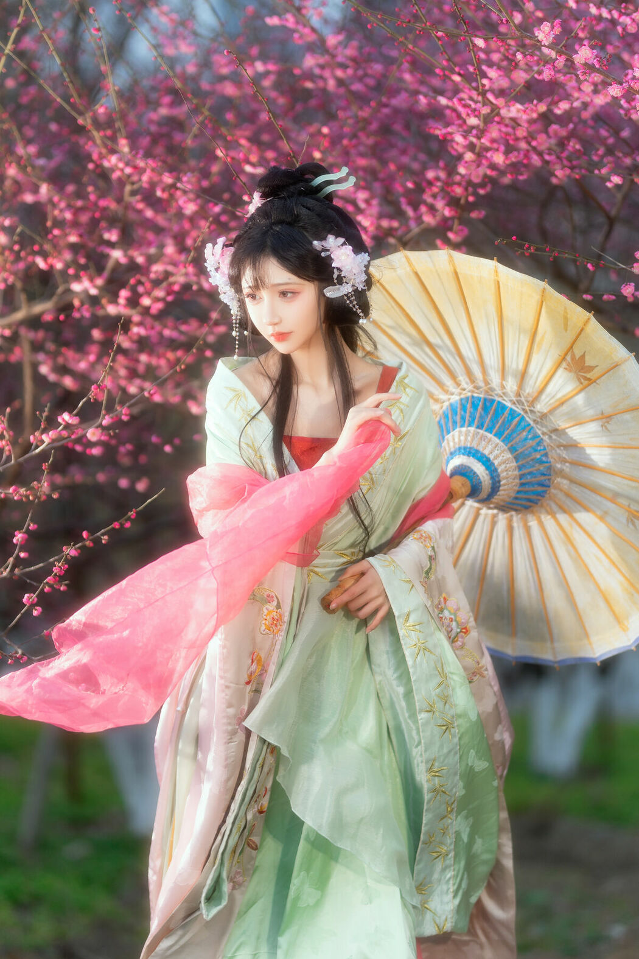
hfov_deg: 16.1
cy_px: 480
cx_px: 320
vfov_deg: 23.9
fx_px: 2263
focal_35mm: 85
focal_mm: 85
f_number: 1.4
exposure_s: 1/250
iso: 160
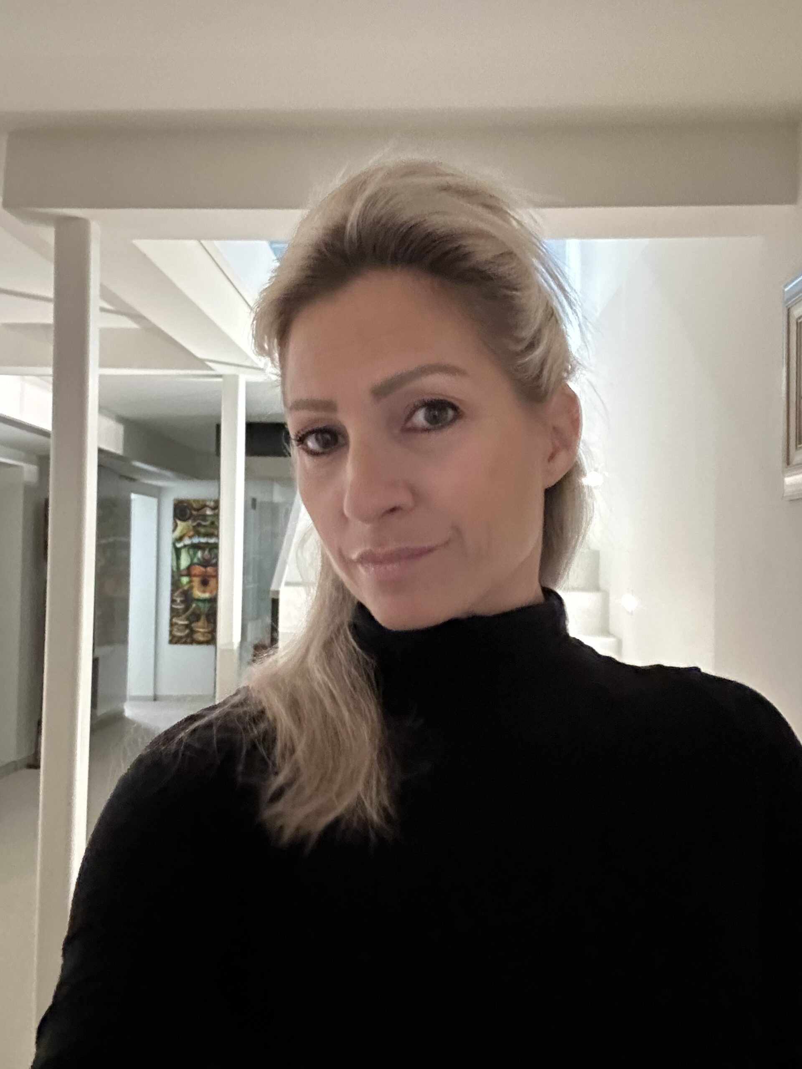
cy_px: 534
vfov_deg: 60.0
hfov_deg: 46.8
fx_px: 927
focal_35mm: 30
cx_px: 401
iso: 1000
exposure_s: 1/17
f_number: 1.9
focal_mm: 2.69
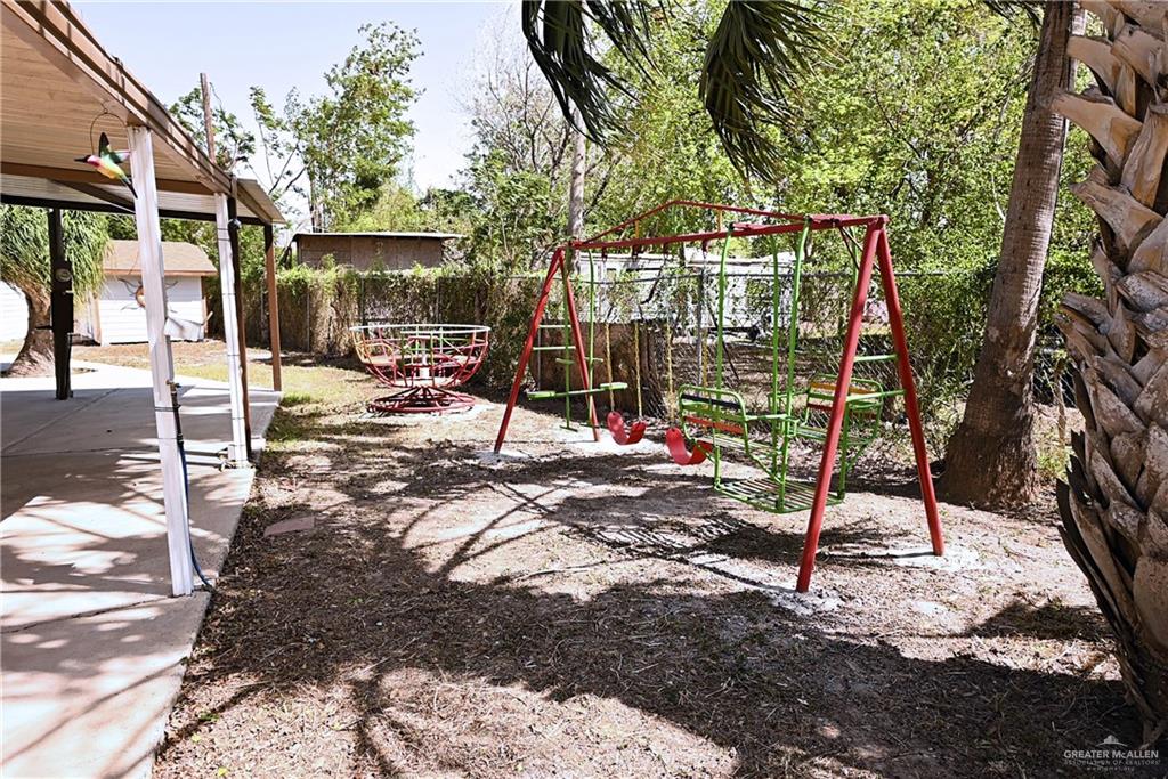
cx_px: 584
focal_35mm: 22
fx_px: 714
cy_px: 390
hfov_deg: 78.6
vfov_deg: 57.2
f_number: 4
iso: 100
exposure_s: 1/500
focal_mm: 15
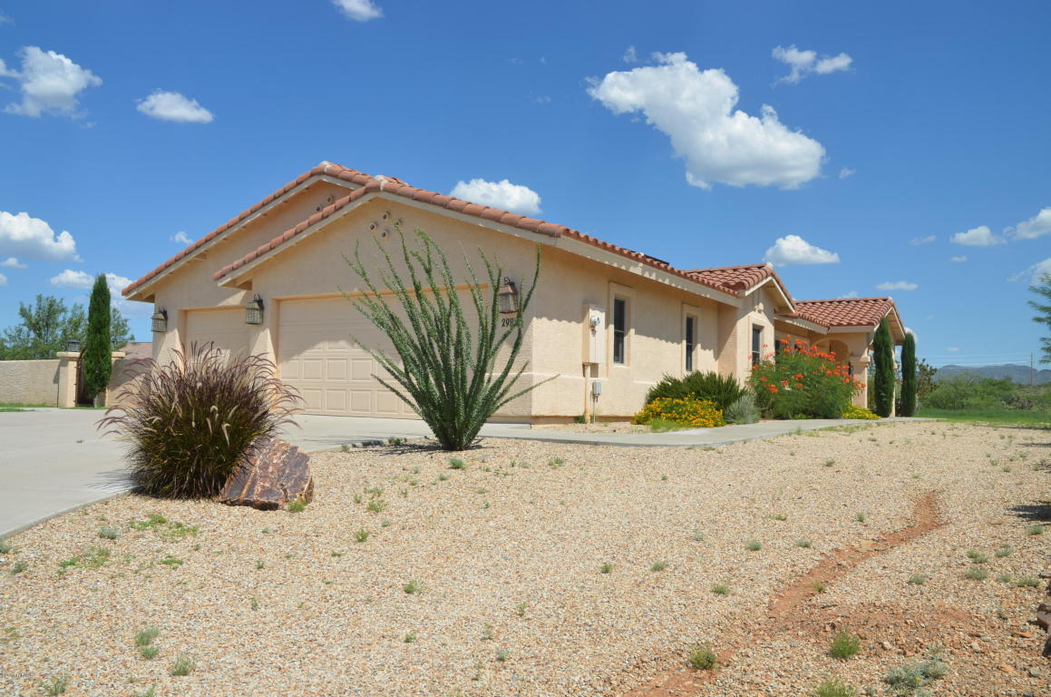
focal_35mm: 27
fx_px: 787
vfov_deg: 47.7
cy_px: 348
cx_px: 526
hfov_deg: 67.5
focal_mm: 18
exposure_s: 1/320
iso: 100
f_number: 9
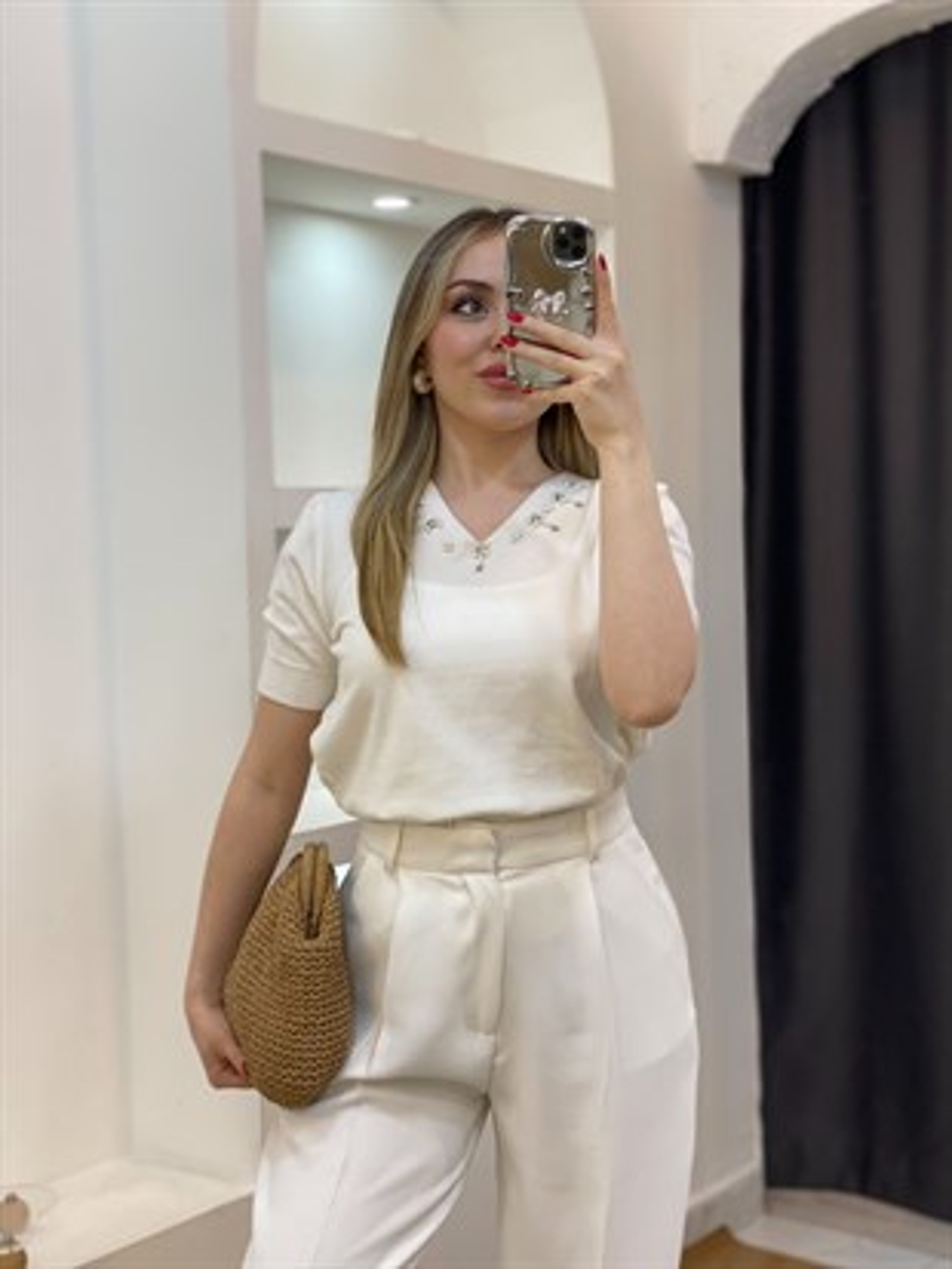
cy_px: 634
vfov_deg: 36.8
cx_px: 476
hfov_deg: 28.0
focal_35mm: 52
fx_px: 1906
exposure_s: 1/100
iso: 80
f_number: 2
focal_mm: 6
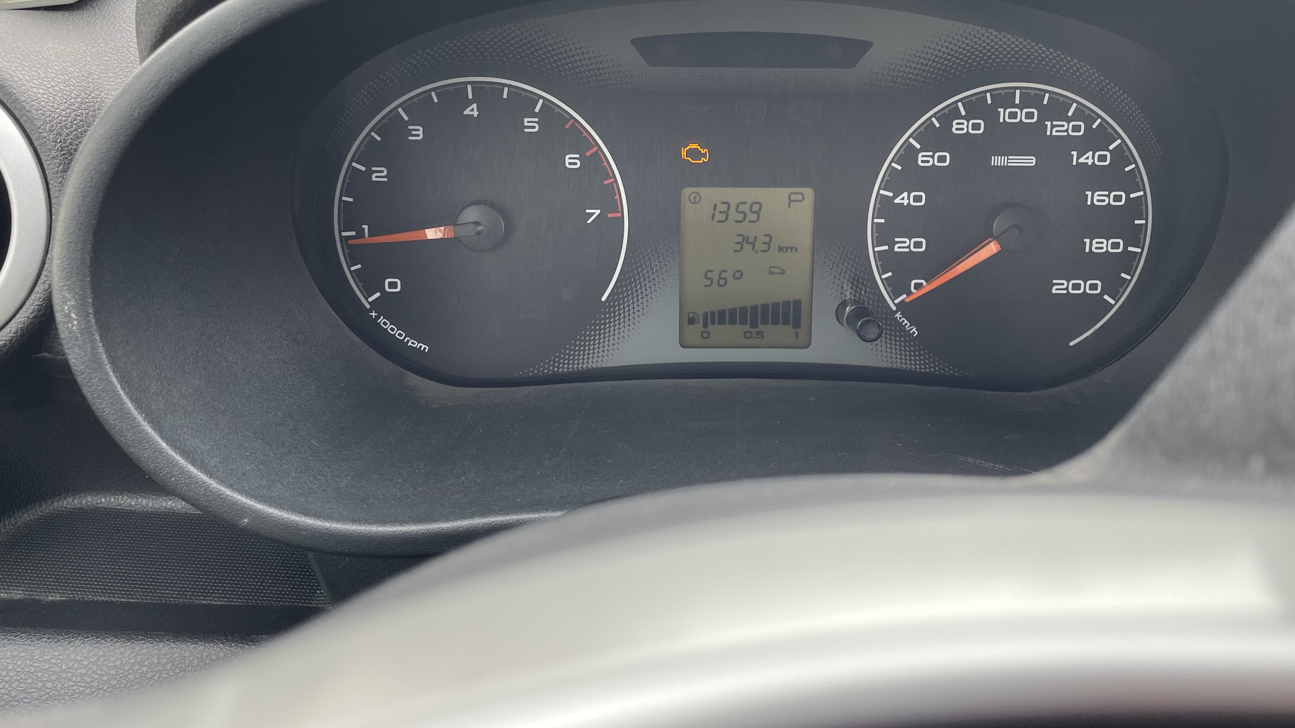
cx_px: 676
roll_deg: +0.1
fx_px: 1064
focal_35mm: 31
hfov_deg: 62.6
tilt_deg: -25.3
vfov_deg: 37.5
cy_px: 271
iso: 40
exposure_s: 1/121
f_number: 1.6
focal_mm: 4.2
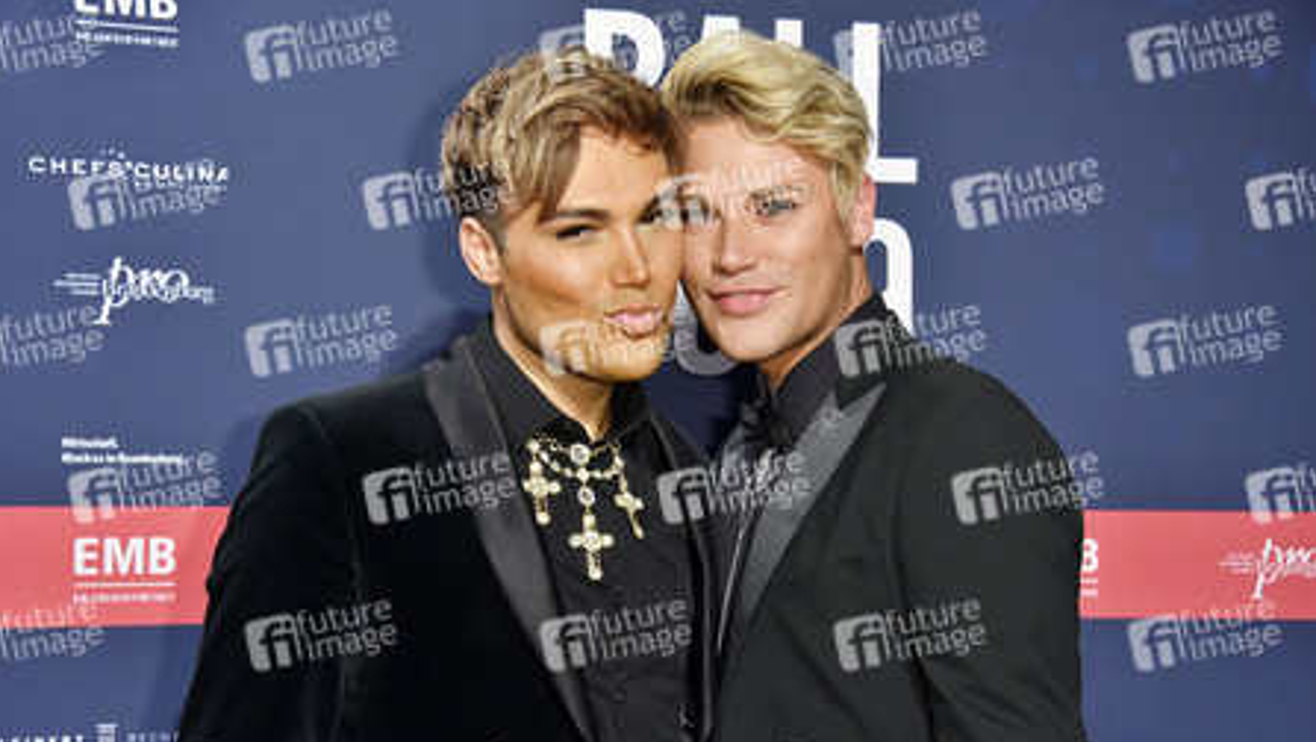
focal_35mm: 76
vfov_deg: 15.9
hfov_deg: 27.9
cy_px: 415
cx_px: 655
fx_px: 2653
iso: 1000
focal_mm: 72
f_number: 6.3
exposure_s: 1/160
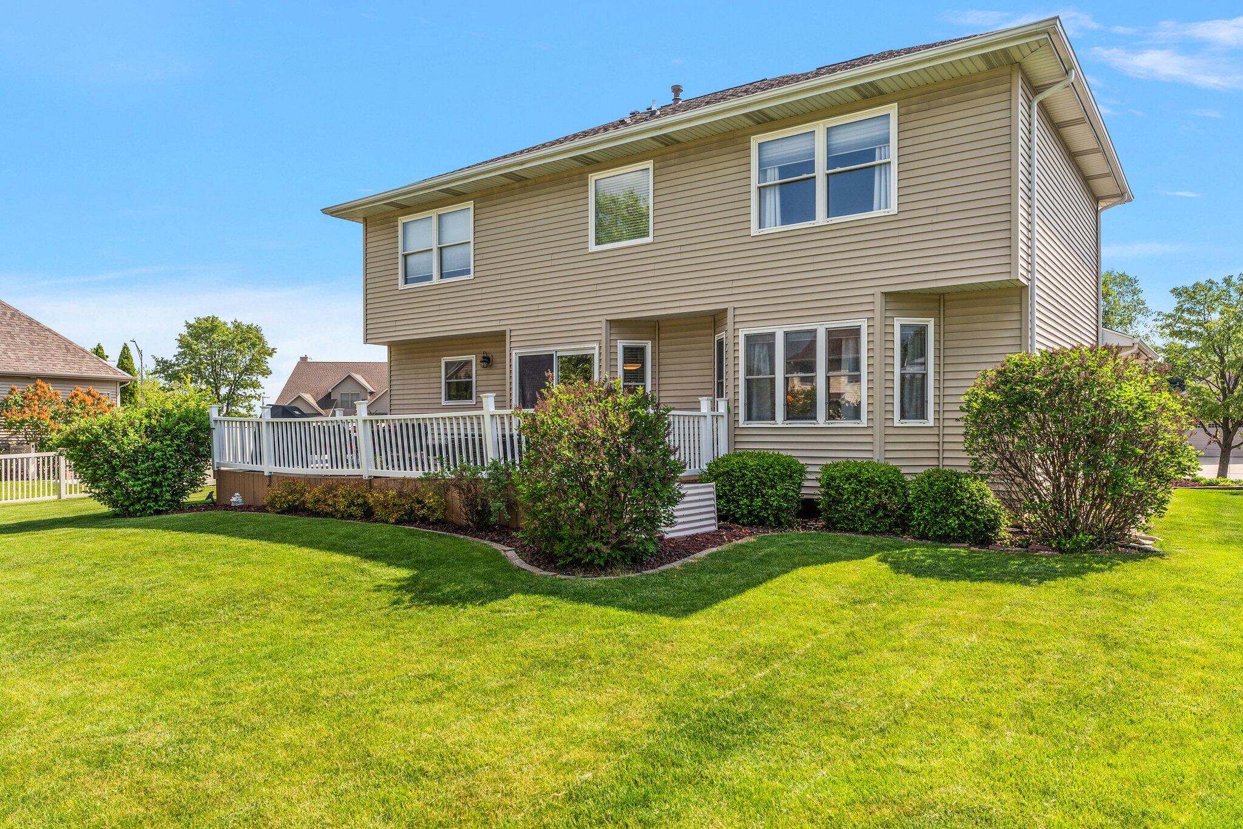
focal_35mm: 24
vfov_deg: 53.1
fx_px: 829
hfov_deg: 73.7
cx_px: 622
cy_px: 414
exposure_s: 1/400
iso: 400
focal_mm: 24
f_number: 9
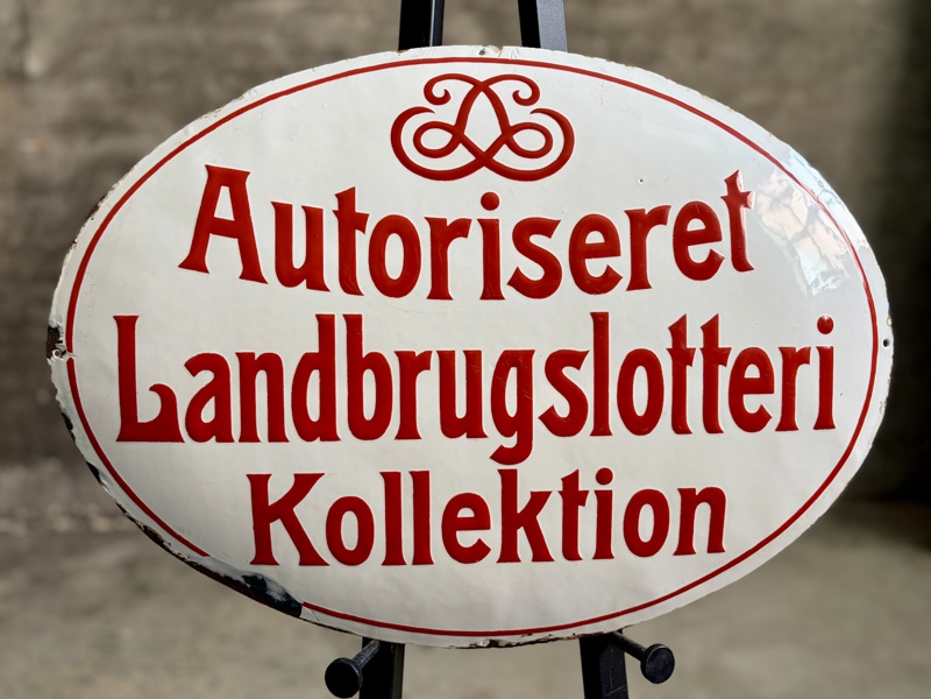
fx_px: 699
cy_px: 350
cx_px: 466
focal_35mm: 26
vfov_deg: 53.1
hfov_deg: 67.3
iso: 125
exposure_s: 1/122
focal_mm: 5.96
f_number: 1.6
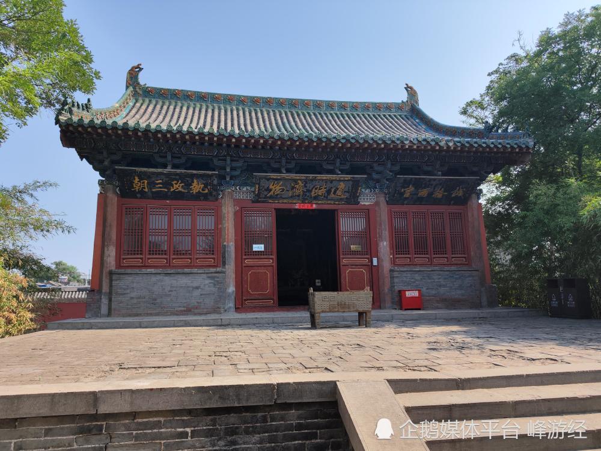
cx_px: 300
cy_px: 226
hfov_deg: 71.6
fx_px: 417
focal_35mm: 24
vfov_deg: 56.8
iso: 50
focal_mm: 6.92
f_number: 1.9
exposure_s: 1/3252
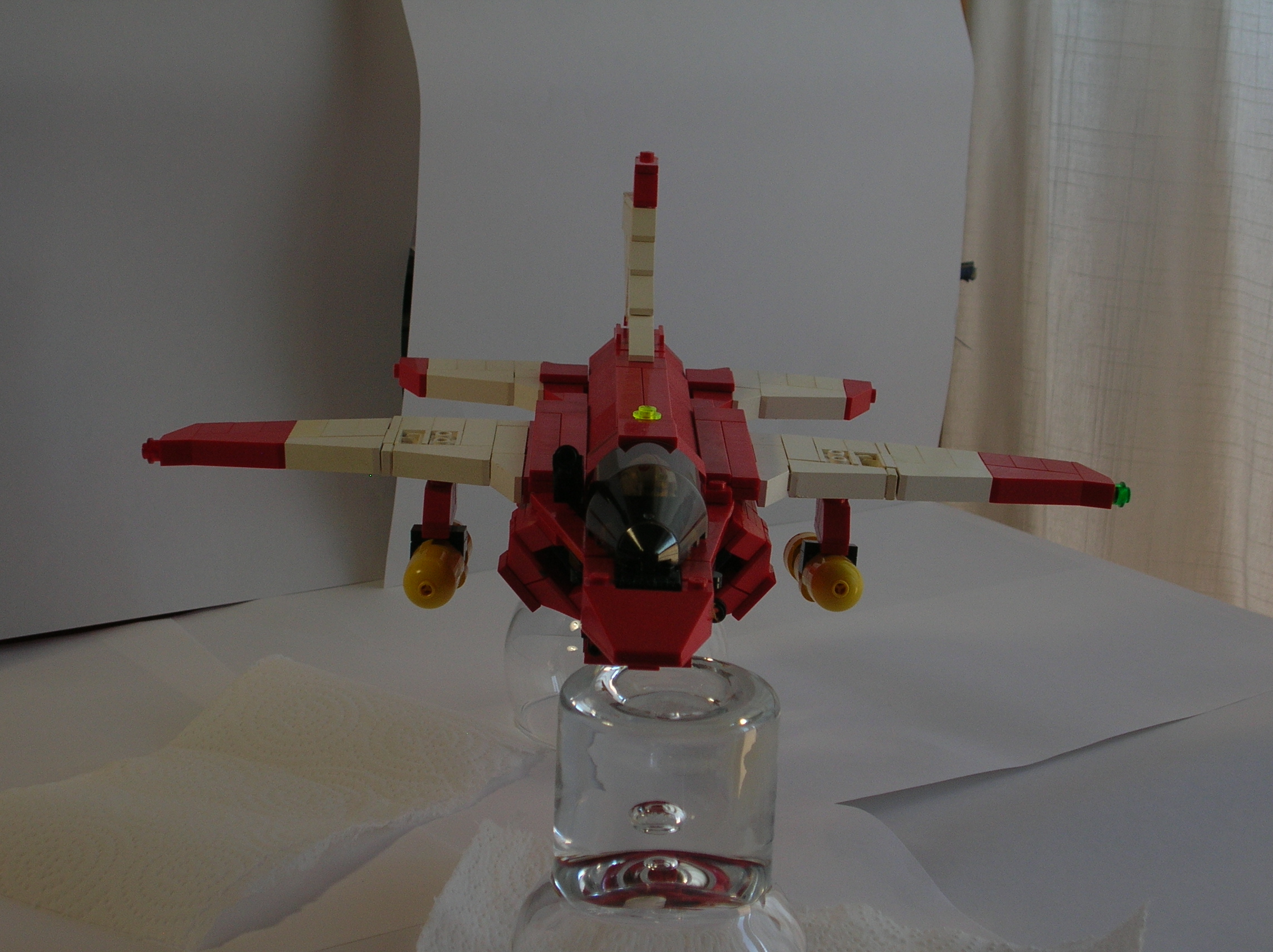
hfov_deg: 28.2
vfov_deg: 21.3
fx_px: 2535
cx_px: 636
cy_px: 476
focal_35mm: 69
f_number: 3.9
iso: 50
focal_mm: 11.5
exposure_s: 1/18
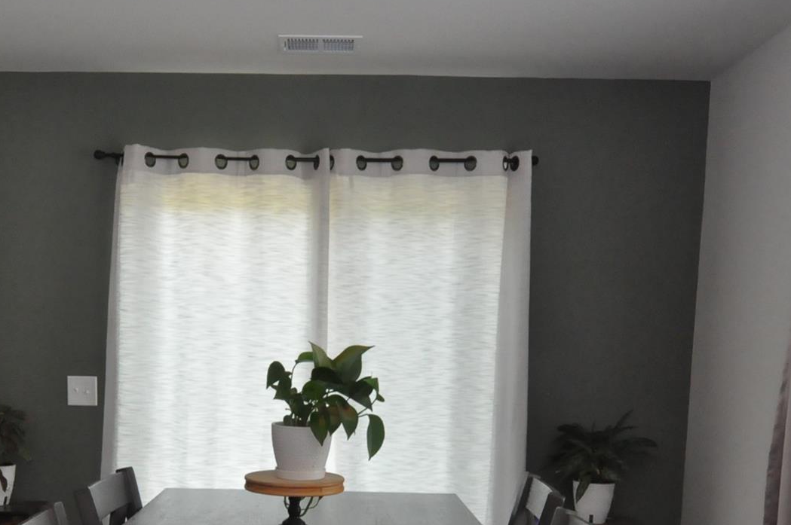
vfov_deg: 31.2
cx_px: 307
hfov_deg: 47.1
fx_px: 900
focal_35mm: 41
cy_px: 465
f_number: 7.1
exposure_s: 1/60
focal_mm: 14
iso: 2000
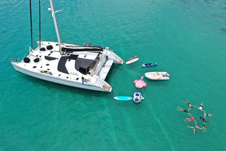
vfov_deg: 46.4
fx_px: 176
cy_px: 76
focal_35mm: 28
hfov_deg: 65.5
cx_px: 113
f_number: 5.6
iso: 100
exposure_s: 1/400
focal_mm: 10.26
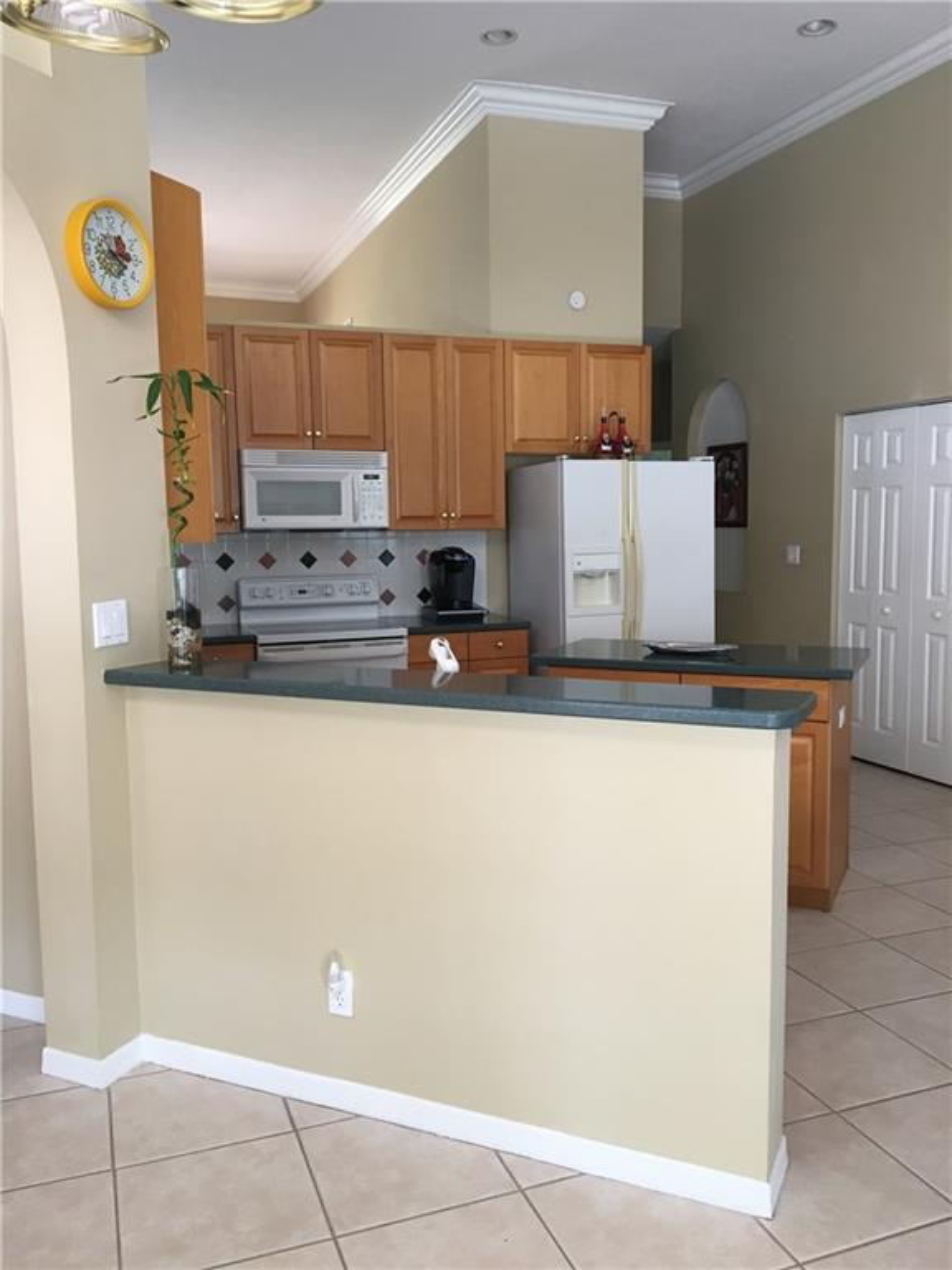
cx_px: 476
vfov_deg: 61.7
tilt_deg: -5.9
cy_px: 635
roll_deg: +1.6
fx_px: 1063
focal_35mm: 29
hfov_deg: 48.2
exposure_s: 1/30
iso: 64
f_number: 2.2
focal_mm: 4.15
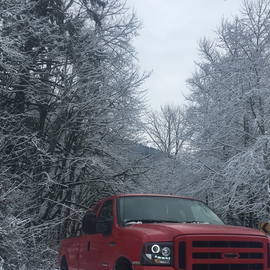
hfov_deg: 34.6
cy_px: 194
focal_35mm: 49
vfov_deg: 34.1
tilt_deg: +8.5
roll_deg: -1.0
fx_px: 432
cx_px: 159
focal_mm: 4.15
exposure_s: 1/523
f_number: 2.2
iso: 25
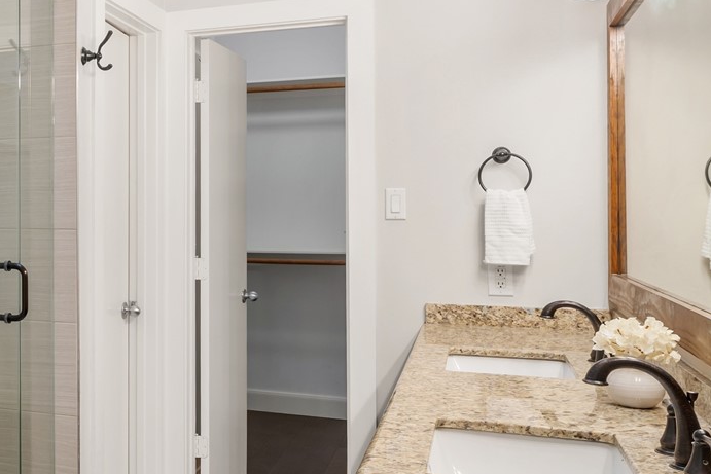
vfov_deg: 30.5
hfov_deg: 39.6
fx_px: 869
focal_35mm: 44
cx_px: 13
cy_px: 264
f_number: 8
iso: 100
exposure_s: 1/2
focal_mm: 14
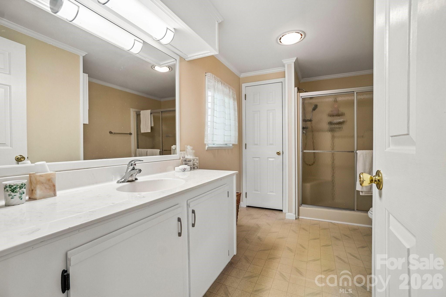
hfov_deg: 100.4
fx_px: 186
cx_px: 223
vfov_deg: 77.3
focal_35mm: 15
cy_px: 148
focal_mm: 10
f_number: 8
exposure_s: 1/30
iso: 400
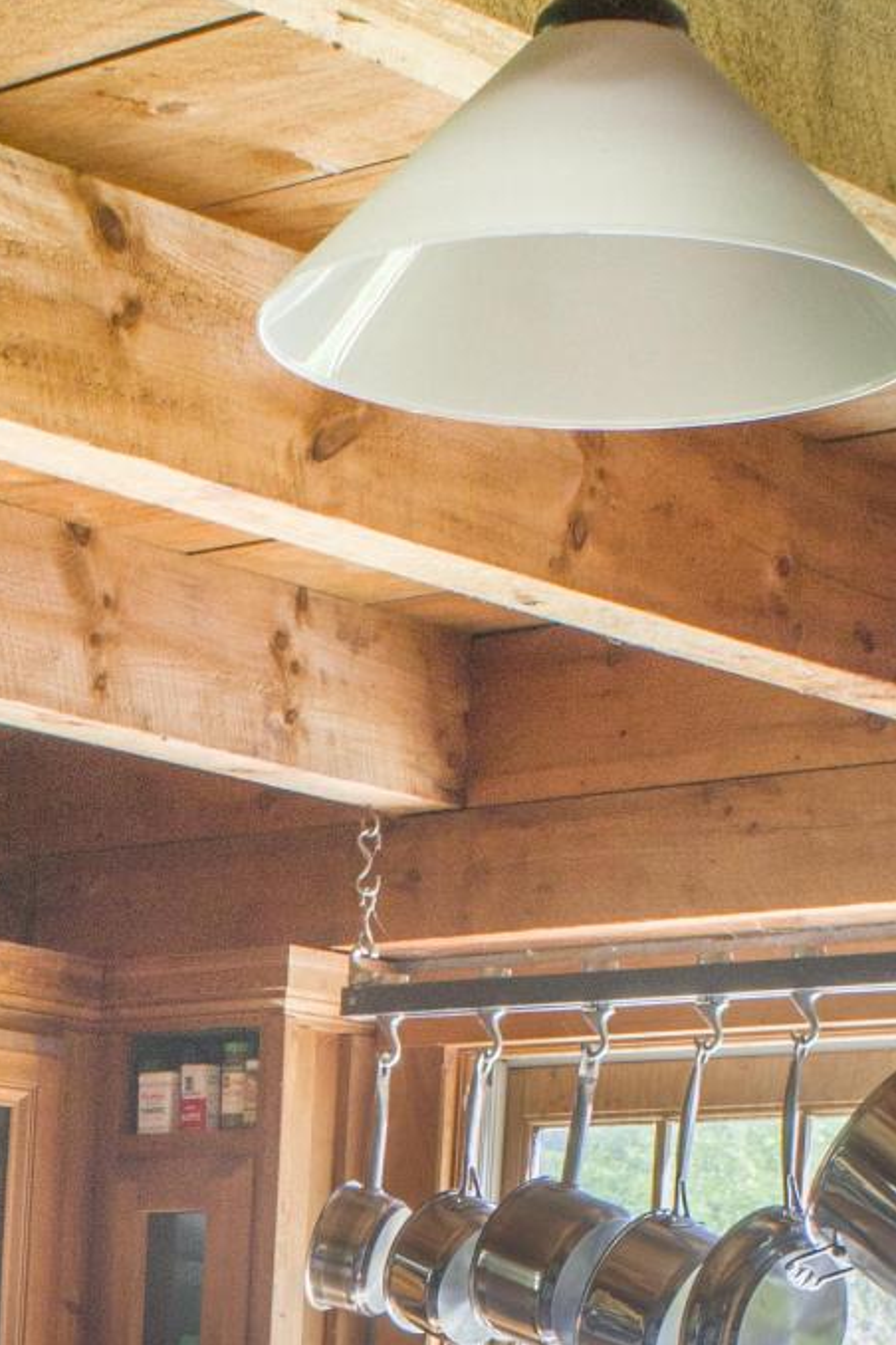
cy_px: 1841
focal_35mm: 106
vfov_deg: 17.8
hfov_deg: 12.6
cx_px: -200
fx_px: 3957
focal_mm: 24
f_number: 11
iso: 100
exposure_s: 1/13
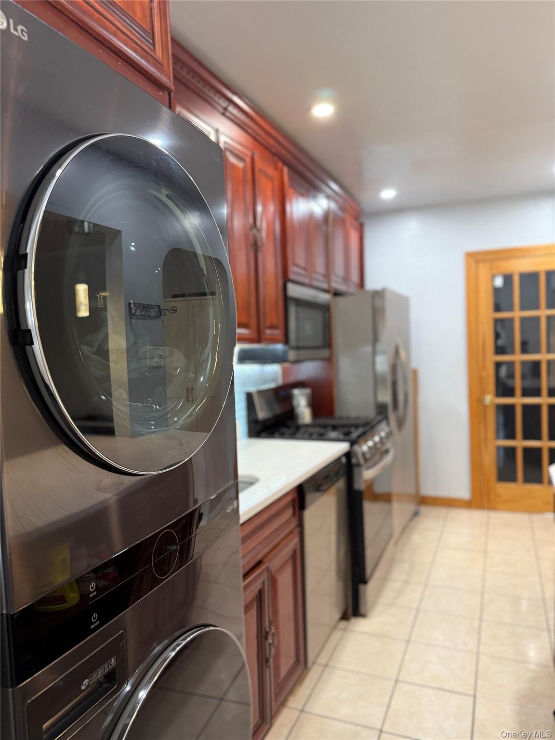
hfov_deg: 56.8
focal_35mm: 24
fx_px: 513
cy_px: 370
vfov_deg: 71.6
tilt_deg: -0.8
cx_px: 278
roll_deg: +2.4
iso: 250
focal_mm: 6.76
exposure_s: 1/60
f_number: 1.78
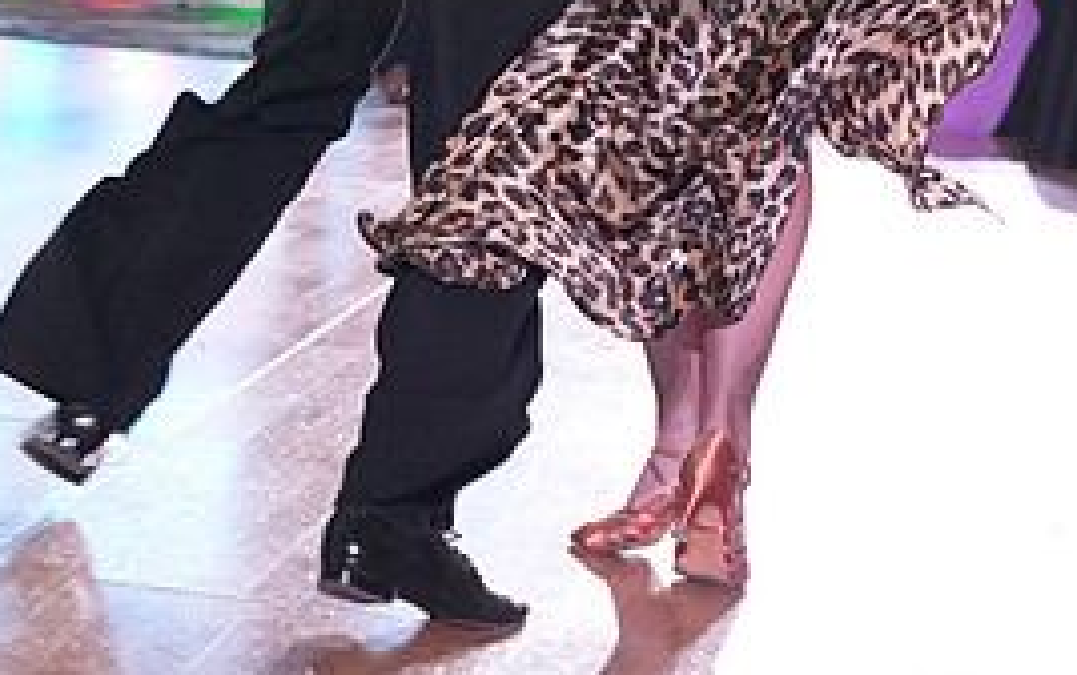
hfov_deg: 14.8
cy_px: -112
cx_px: 307
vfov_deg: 9.2
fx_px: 4142
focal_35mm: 141
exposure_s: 1/320
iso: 5000
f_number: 5
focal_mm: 64
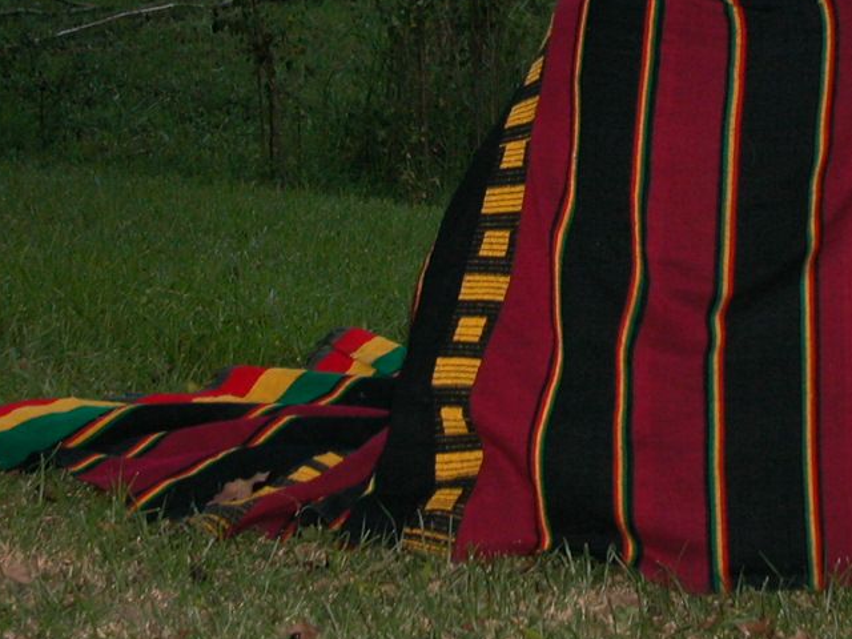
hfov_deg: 20.4
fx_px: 2338
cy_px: -25
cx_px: 670
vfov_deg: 15.2
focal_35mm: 95
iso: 125
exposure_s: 1/60
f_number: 3.1
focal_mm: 9.7
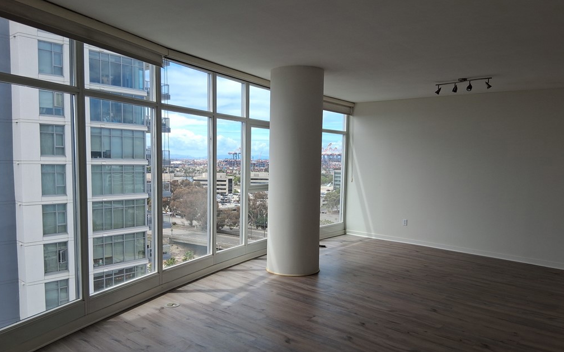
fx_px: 430
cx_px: 284
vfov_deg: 44.4
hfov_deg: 66.5
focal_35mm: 28
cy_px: 202
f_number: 1.8
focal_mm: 3.98
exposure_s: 1/254
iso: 25
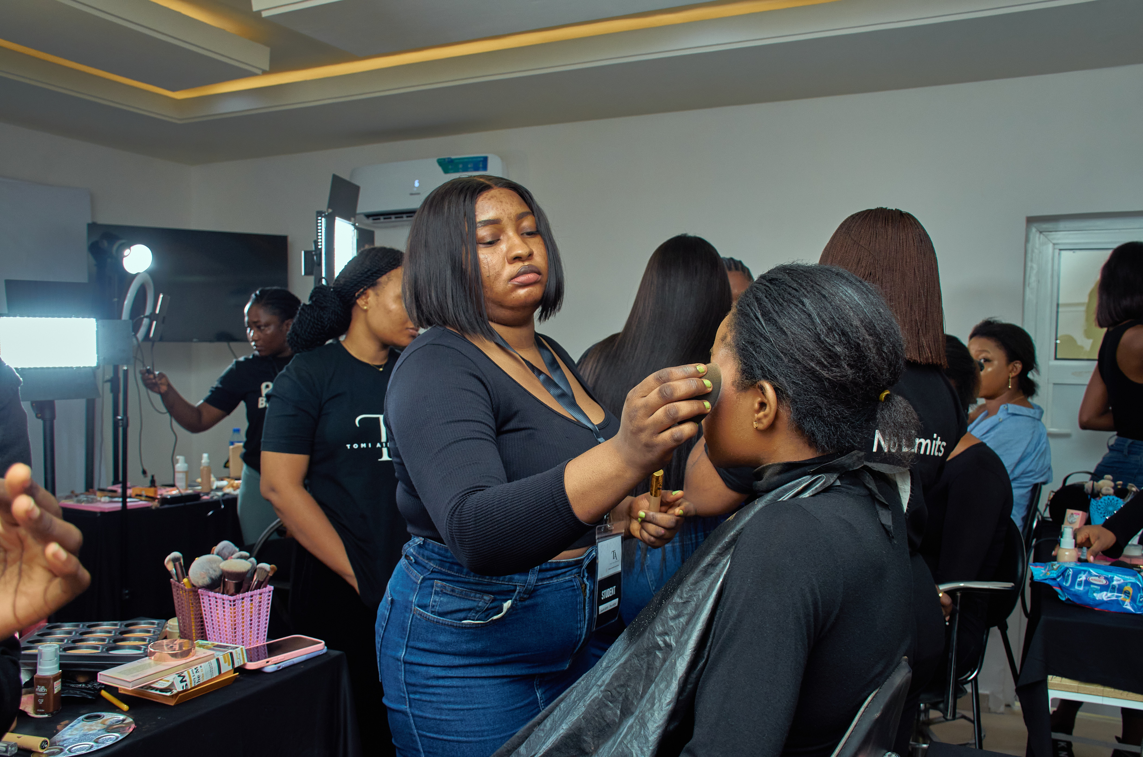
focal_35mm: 30
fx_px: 951
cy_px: 378
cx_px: 572
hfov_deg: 62.0
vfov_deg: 43.4
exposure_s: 1/200
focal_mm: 20
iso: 640
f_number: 5.6
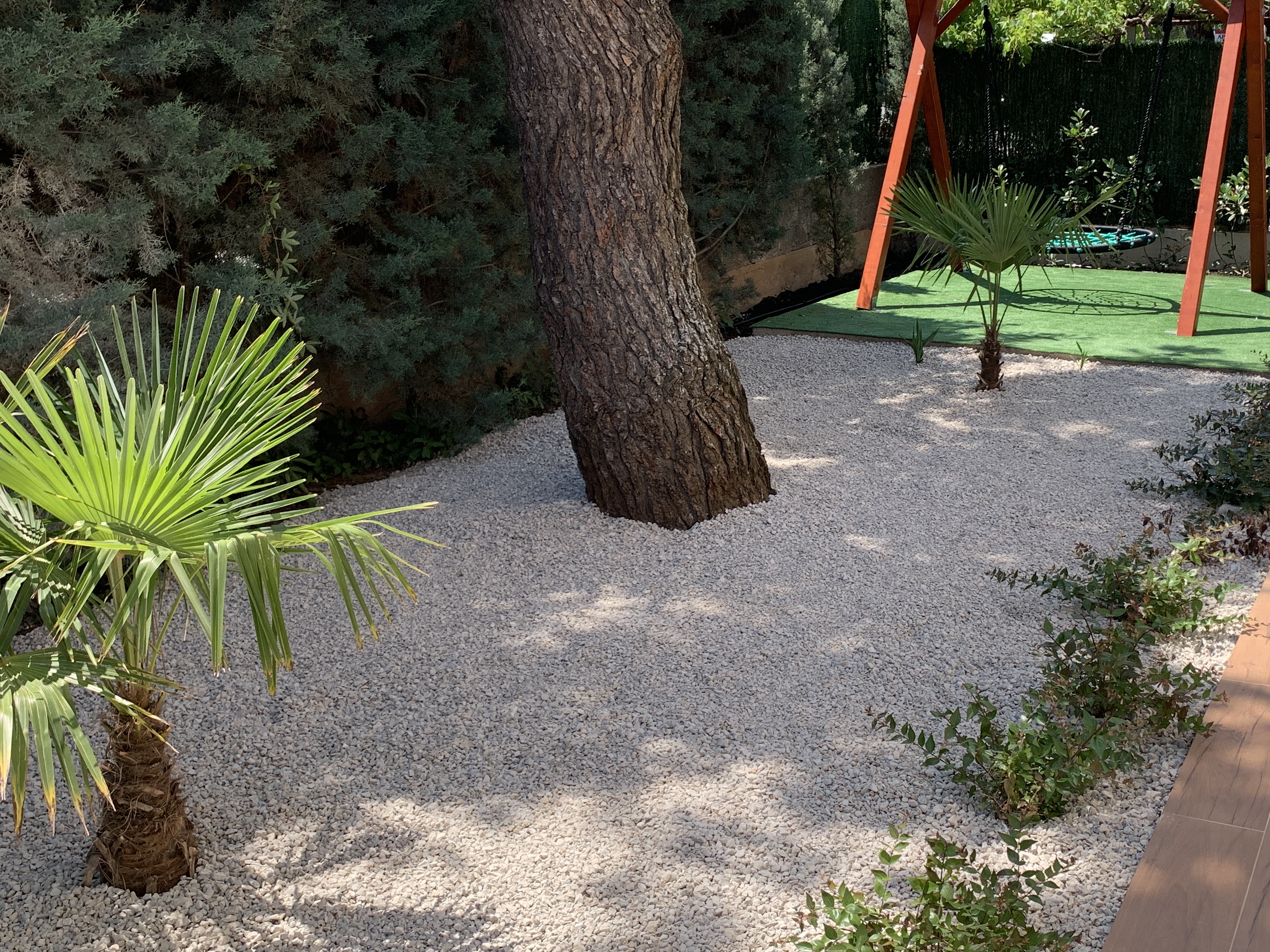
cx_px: 770
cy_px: 375
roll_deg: -2.0
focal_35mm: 39
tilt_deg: -11.1
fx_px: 1431
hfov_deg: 47.5
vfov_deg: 36.7
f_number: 1.8
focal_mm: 4.25
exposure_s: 1/1149
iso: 25
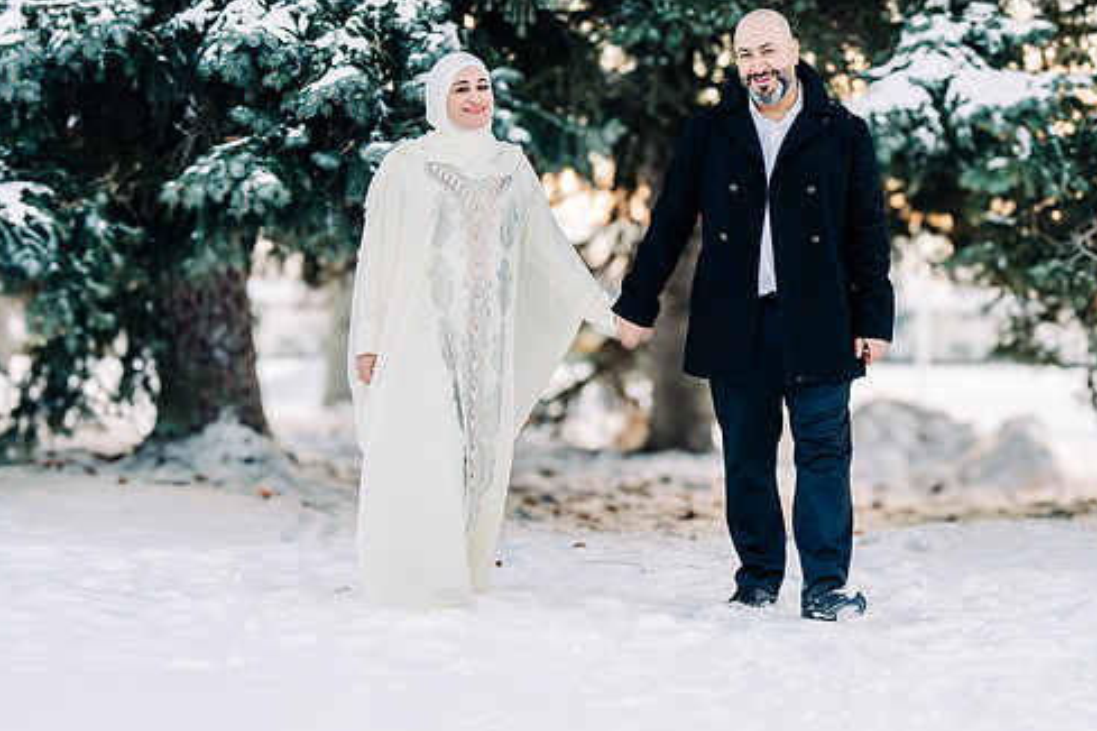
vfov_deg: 16.5
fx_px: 2529
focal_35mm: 83
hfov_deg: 24.5
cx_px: 626
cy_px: 337
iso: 100
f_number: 2.8
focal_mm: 70
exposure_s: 1/125
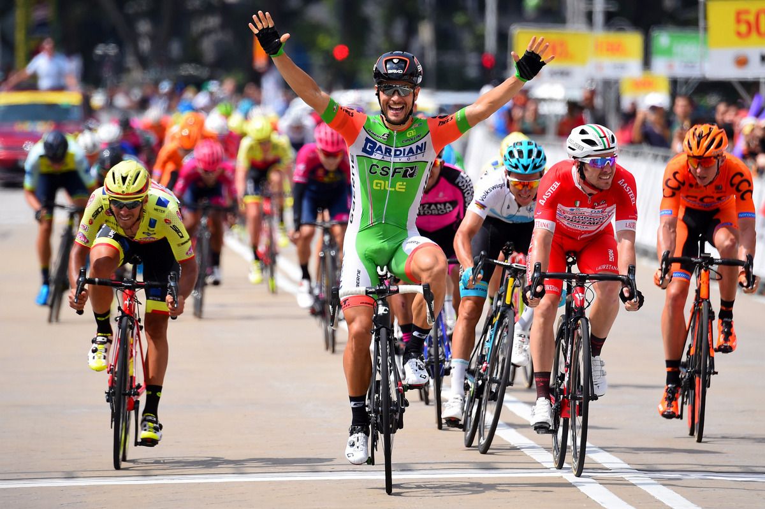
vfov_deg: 3.4
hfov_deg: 5.2
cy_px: 254
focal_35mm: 400
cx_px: 382
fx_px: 8496
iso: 500
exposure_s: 1/1600
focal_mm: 400
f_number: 6.3
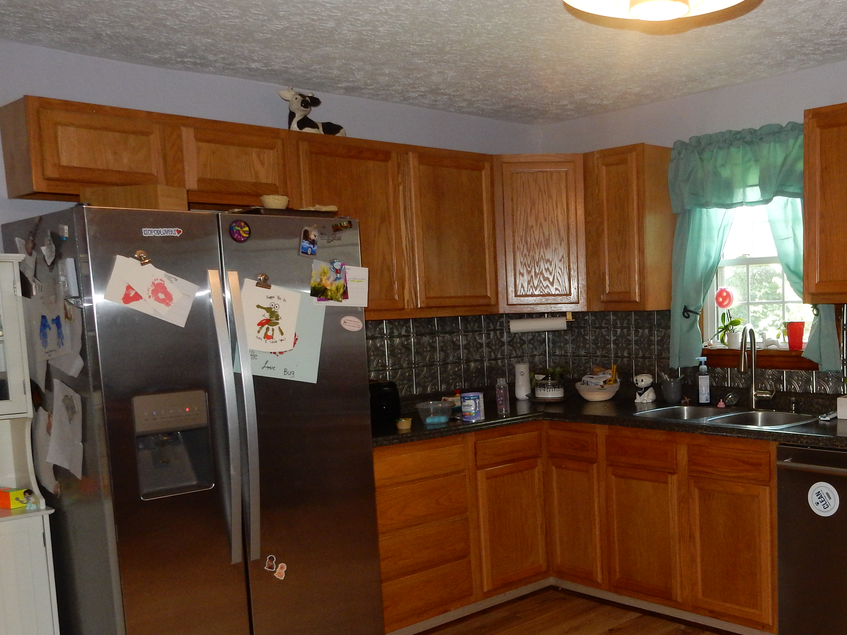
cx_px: 613
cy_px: 411
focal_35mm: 37
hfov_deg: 48.6
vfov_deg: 38.3
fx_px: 905
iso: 250
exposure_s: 1/30
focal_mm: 4.5
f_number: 3.7
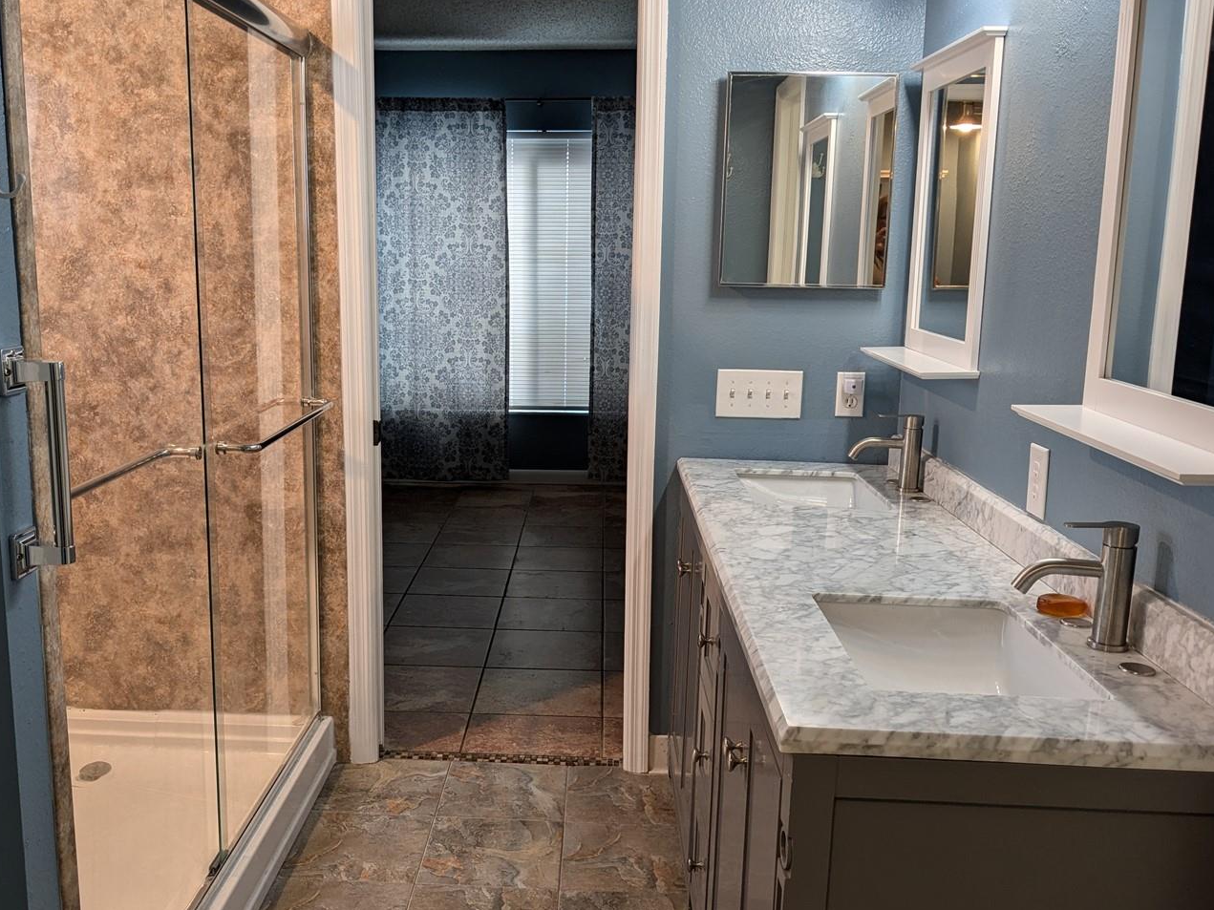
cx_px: 552
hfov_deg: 53.9
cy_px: 464
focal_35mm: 34
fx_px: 1192
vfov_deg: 41.8
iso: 70
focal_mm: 4.38
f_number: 1.73
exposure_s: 1/60
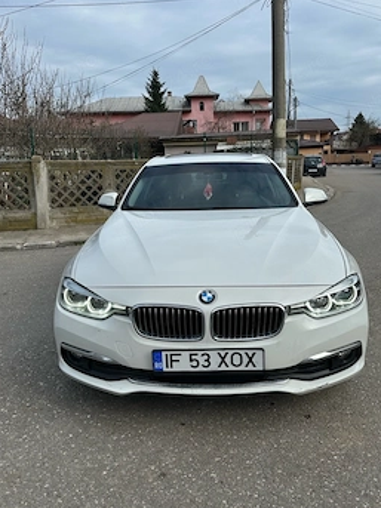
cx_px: 194
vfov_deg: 63.2
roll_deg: +1.3
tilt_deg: -9.2
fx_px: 411
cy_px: 222
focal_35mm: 28
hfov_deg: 49.7
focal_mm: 6.86
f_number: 1.78
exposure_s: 1/4348
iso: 80
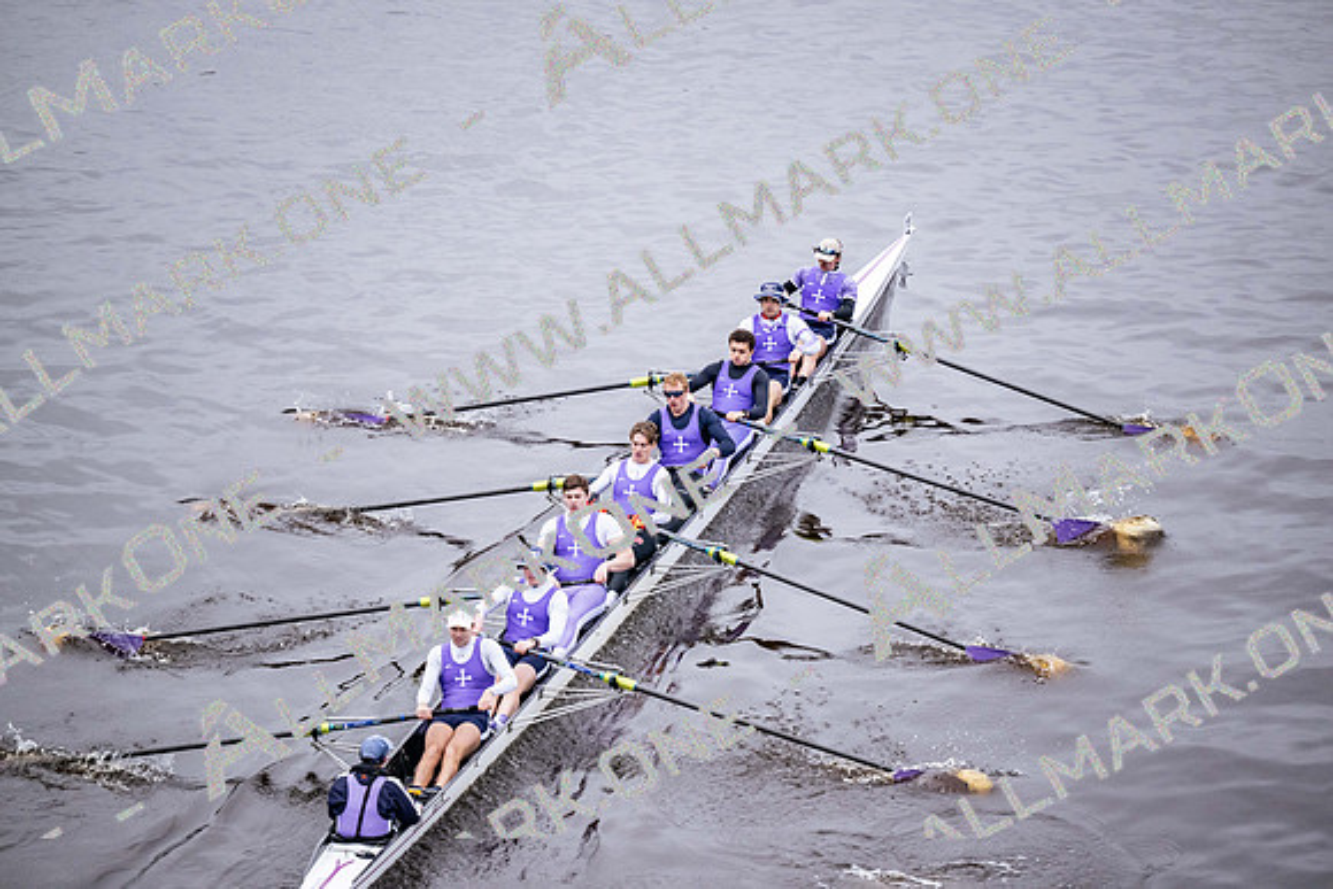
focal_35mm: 170
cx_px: 666
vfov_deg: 8.1
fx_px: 6296
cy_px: 444
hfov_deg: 12.1
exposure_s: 1/2000
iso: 2000
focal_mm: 170
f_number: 2.8
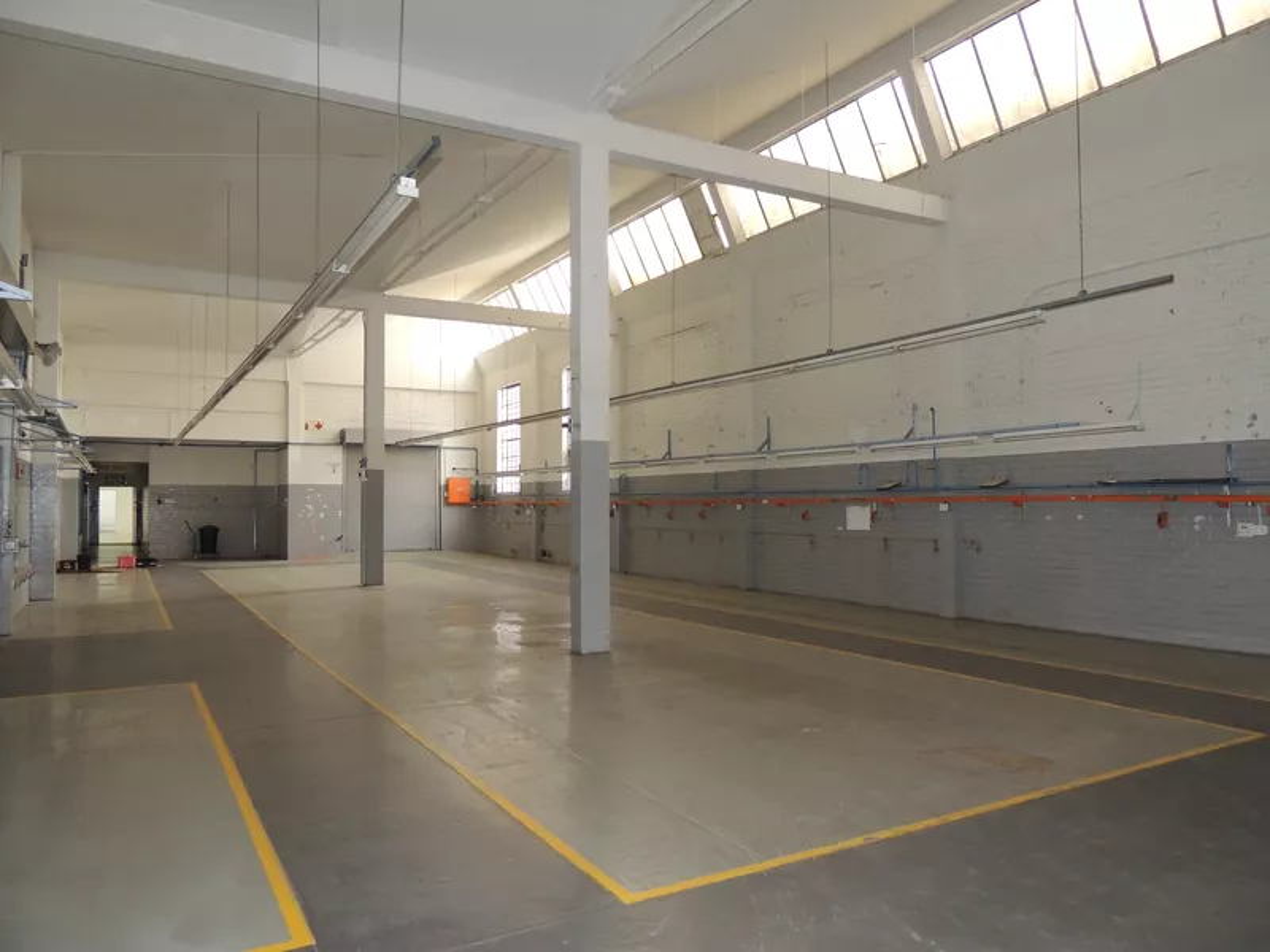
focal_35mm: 24
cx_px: 635
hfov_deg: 71.6
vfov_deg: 56.8
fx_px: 881
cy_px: 476
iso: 360
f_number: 3
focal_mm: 4.3
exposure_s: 1/40
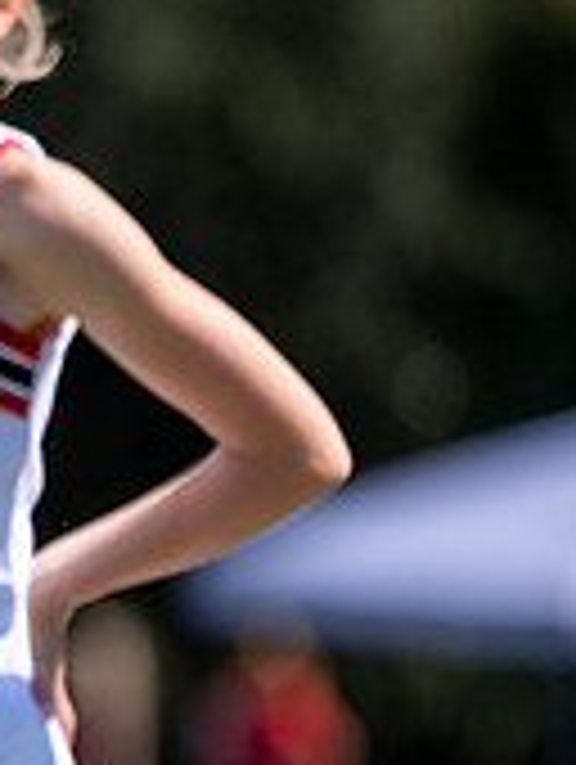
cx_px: -725
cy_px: 389
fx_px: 30895
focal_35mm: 1396
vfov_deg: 1.4
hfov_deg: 1.1
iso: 200
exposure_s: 1/1250
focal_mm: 327
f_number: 5.6
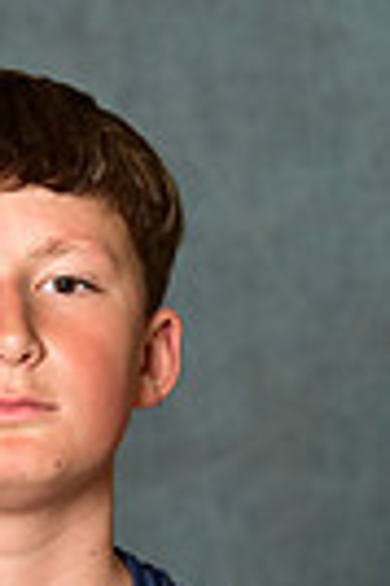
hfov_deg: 3.1
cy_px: 835
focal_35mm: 443
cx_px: -72
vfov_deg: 4.6
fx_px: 7217
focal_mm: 102
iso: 320
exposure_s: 1/200
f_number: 4.5
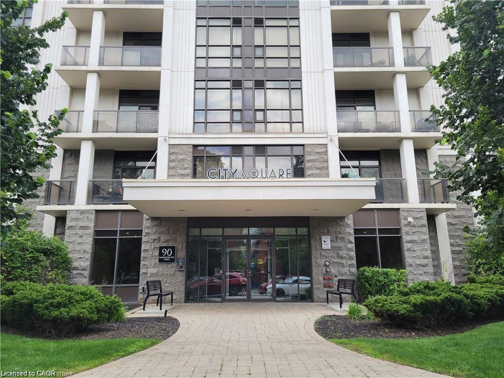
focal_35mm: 26
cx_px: 252
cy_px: 189
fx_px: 379
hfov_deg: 67.3
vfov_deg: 53.1
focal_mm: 5.4
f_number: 1.8
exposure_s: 1/561
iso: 40
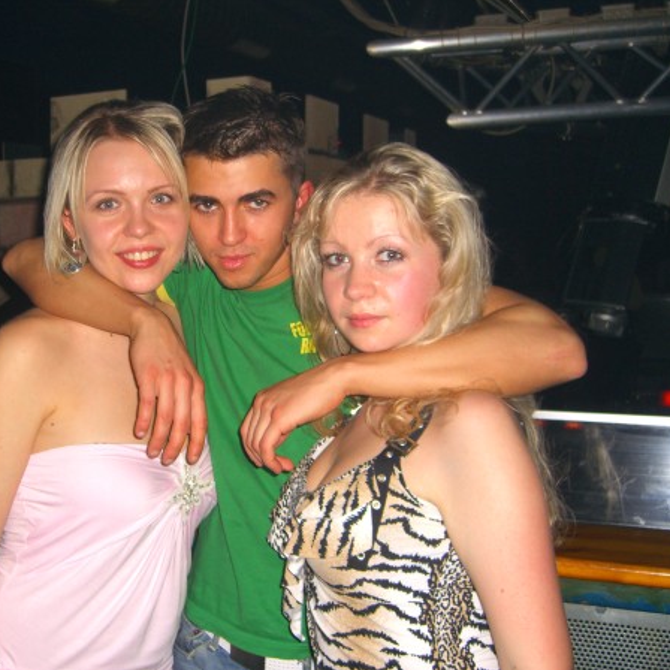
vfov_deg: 37.6
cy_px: 335
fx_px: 985
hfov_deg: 37.2
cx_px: 226
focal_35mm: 45
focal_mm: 7.9
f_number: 2.8
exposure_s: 1/60
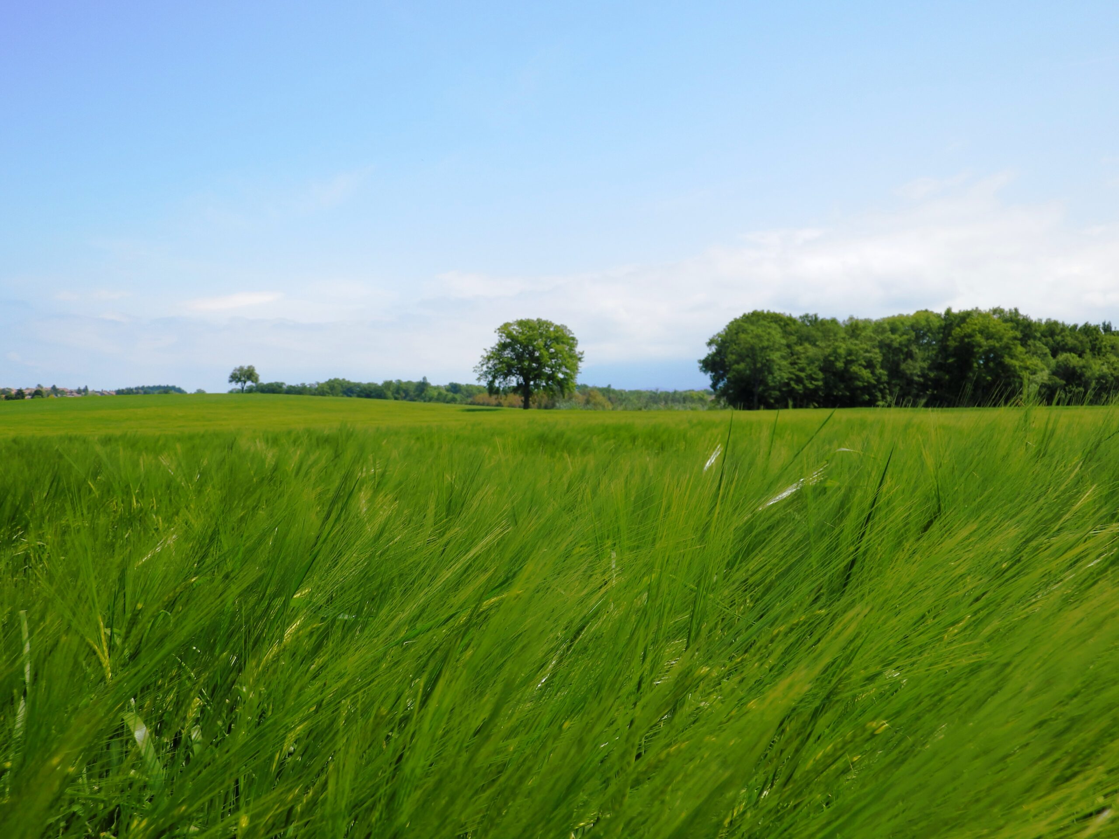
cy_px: 420
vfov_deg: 34.3
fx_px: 1358
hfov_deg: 44.8
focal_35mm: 42
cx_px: 560
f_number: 4
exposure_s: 1/640
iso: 80
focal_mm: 7.4
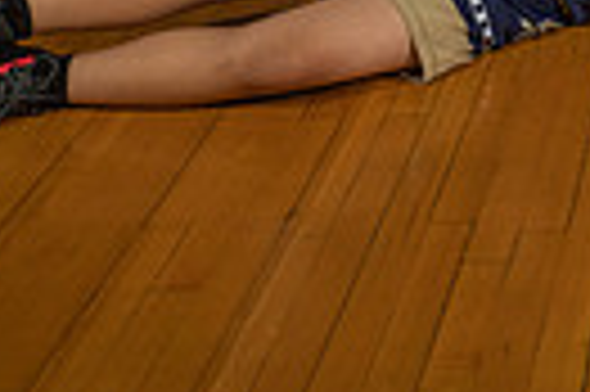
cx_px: 764
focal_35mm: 113
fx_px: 1850
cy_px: -449
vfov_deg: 10.8
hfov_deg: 17.1
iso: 160
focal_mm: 24
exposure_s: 1/200
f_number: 8
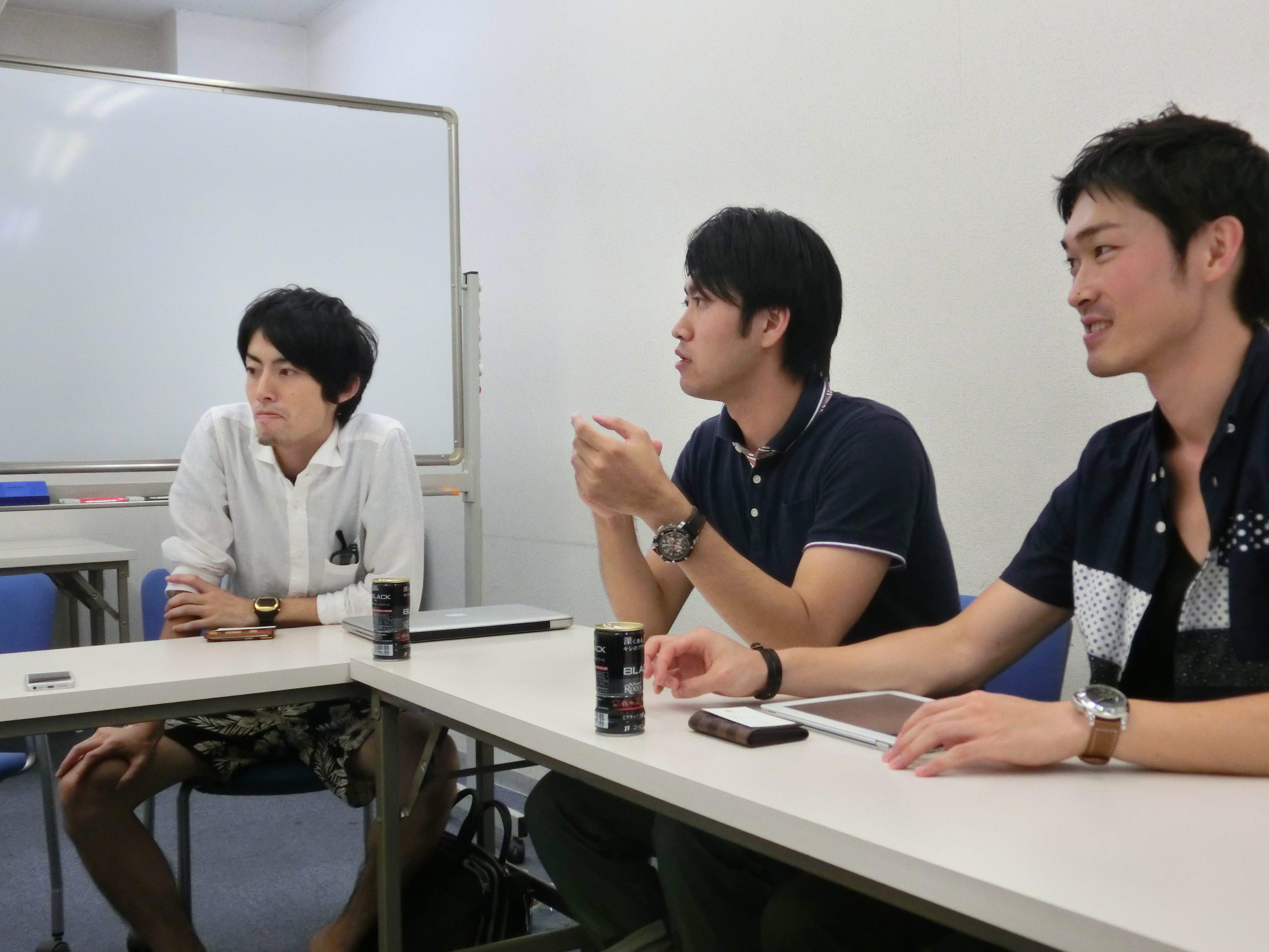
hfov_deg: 49.0
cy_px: 476
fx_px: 1393
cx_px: 634
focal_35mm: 38
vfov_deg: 37.7
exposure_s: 1/125
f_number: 3.9
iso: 320
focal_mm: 6.67
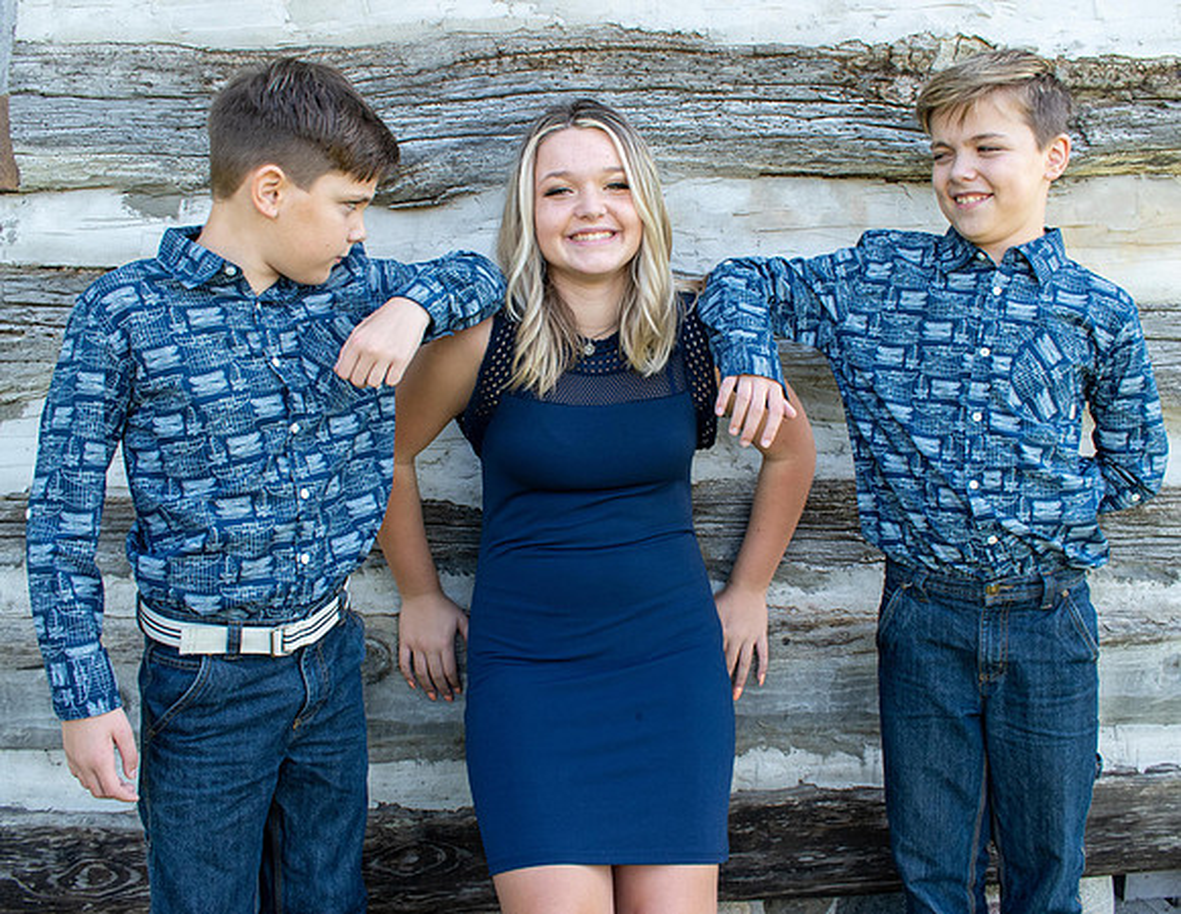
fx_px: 1141
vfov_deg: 43.6
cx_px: 609
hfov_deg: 54.7
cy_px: 407
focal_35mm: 33
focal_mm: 18
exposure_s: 1/160
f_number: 6.3
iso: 400
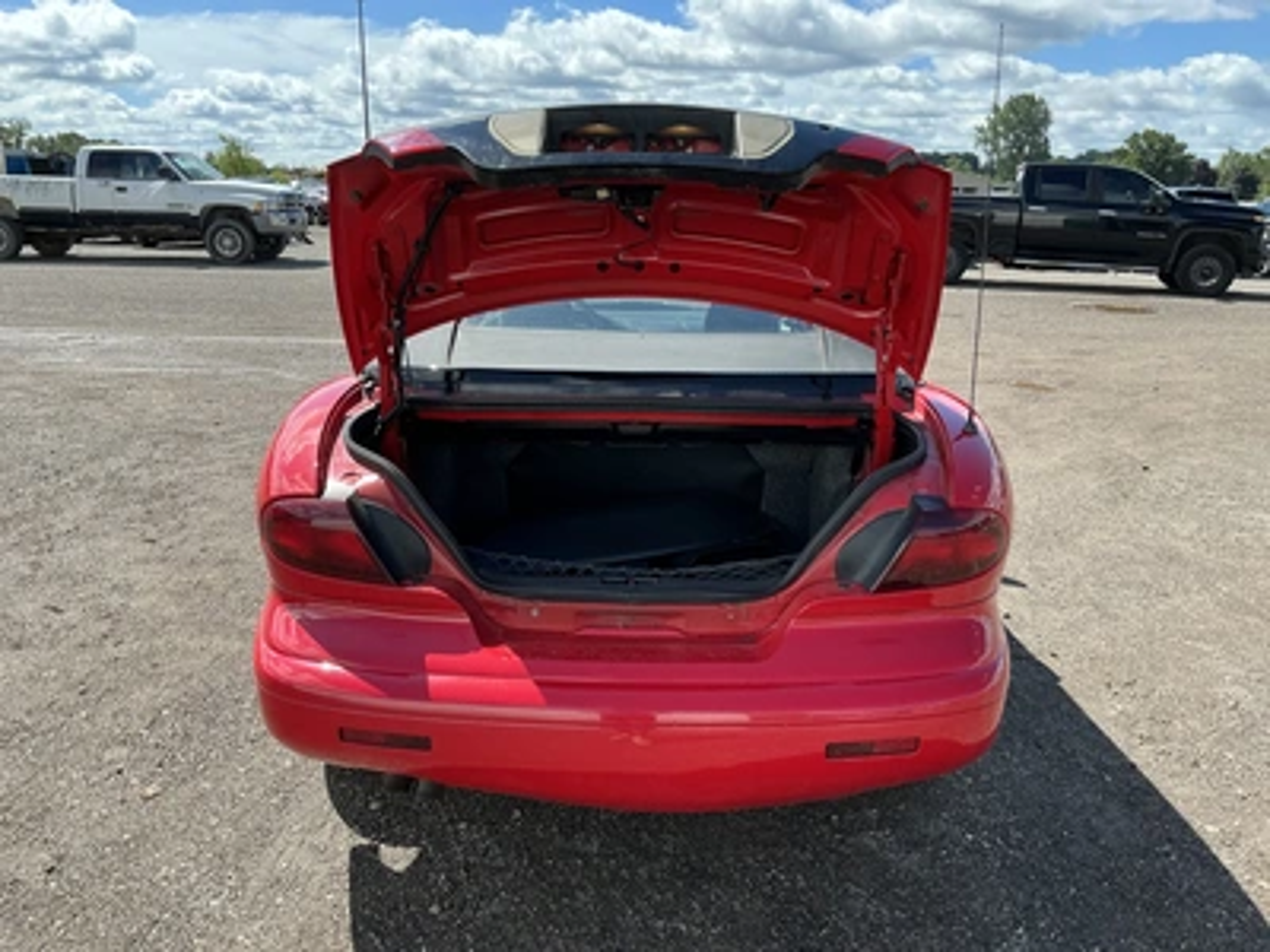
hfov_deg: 63.4
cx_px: 635
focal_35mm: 28
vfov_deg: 49.7
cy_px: 476
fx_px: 1027
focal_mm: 3
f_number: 1.8
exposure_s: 1/842
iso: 25
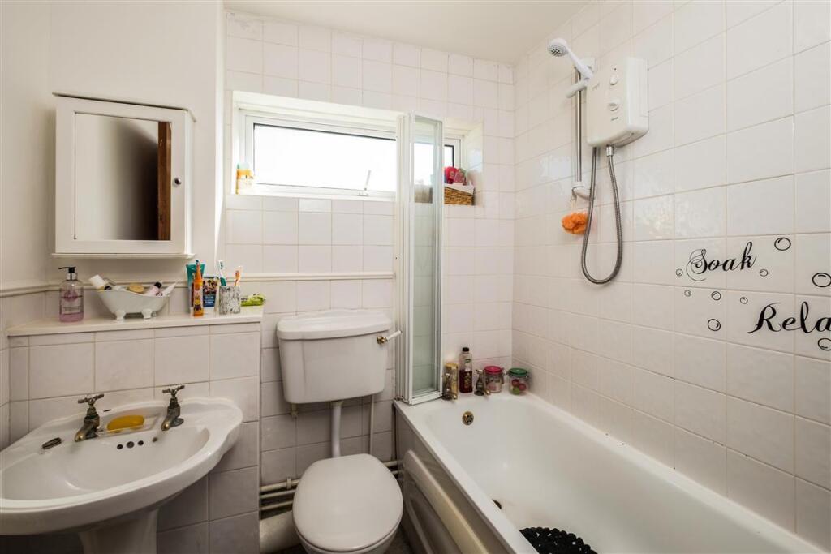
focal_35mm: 15
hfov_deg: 100.4
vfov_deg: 77.3
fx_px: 346
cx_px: 416
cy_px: 277
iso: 200
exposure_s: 1/30
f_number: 8
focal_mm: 10
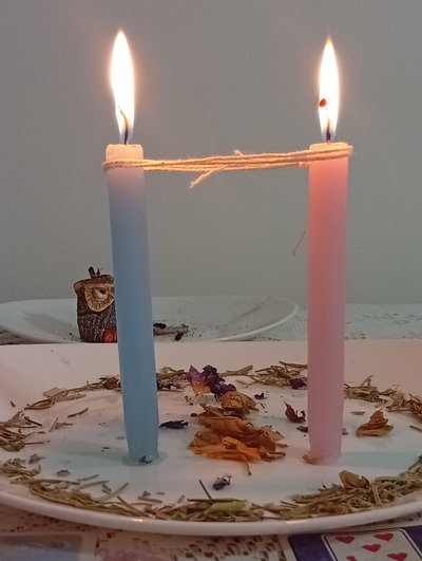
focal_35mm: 54
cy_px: 280
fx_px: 875
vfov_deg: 35.5
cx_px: 211
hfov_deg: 27.1
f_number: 1.8
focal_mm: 3.84
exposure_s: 1/50
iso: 246
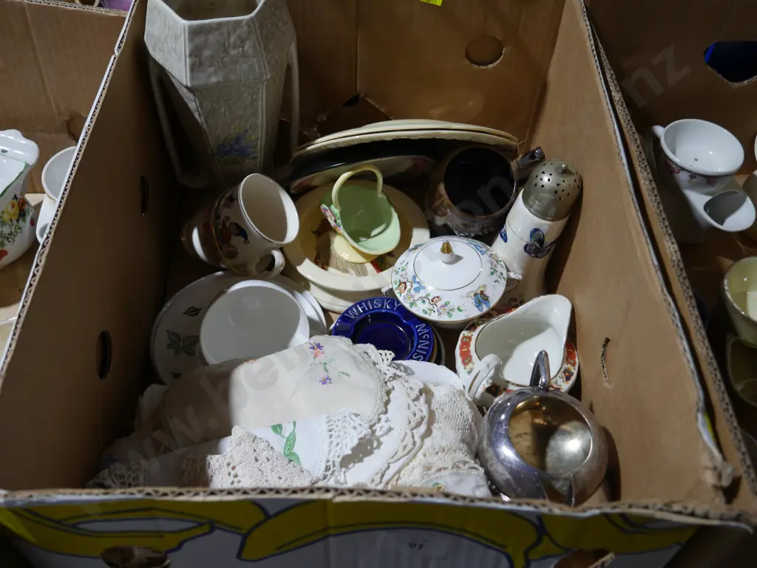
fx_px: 744
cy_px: 284
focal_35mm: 34
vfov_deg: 41.8
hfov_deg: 53.9
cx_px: 378
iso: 250
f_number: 4
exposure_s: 1/60
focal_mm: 17
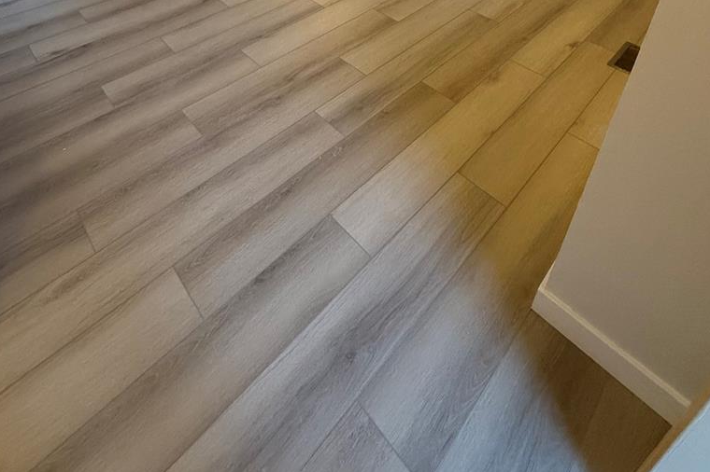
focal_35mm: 23
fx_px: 453
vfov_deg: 43.5
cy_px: -39
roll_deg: +0.1
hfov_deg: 75.5
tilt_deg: -25.2
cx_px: 296
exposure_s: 1/120
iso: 400
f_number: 2.2
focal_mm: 2.22
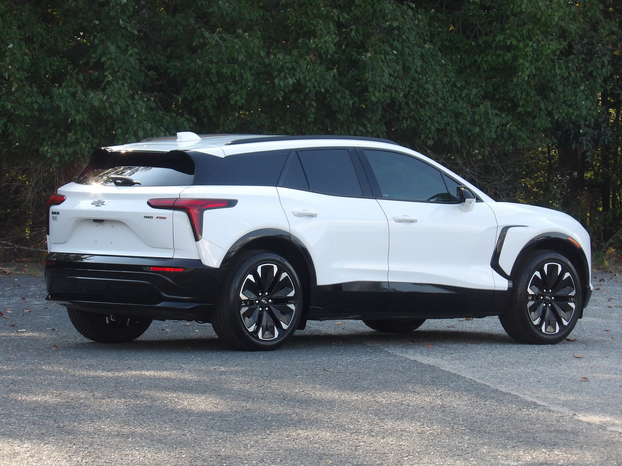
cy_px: 233
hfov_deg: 10.0
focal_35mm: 198
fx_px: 3558
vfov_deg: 7.5
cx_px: 311
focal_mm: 35.6
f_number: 4.5
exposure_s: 1/112
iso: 100
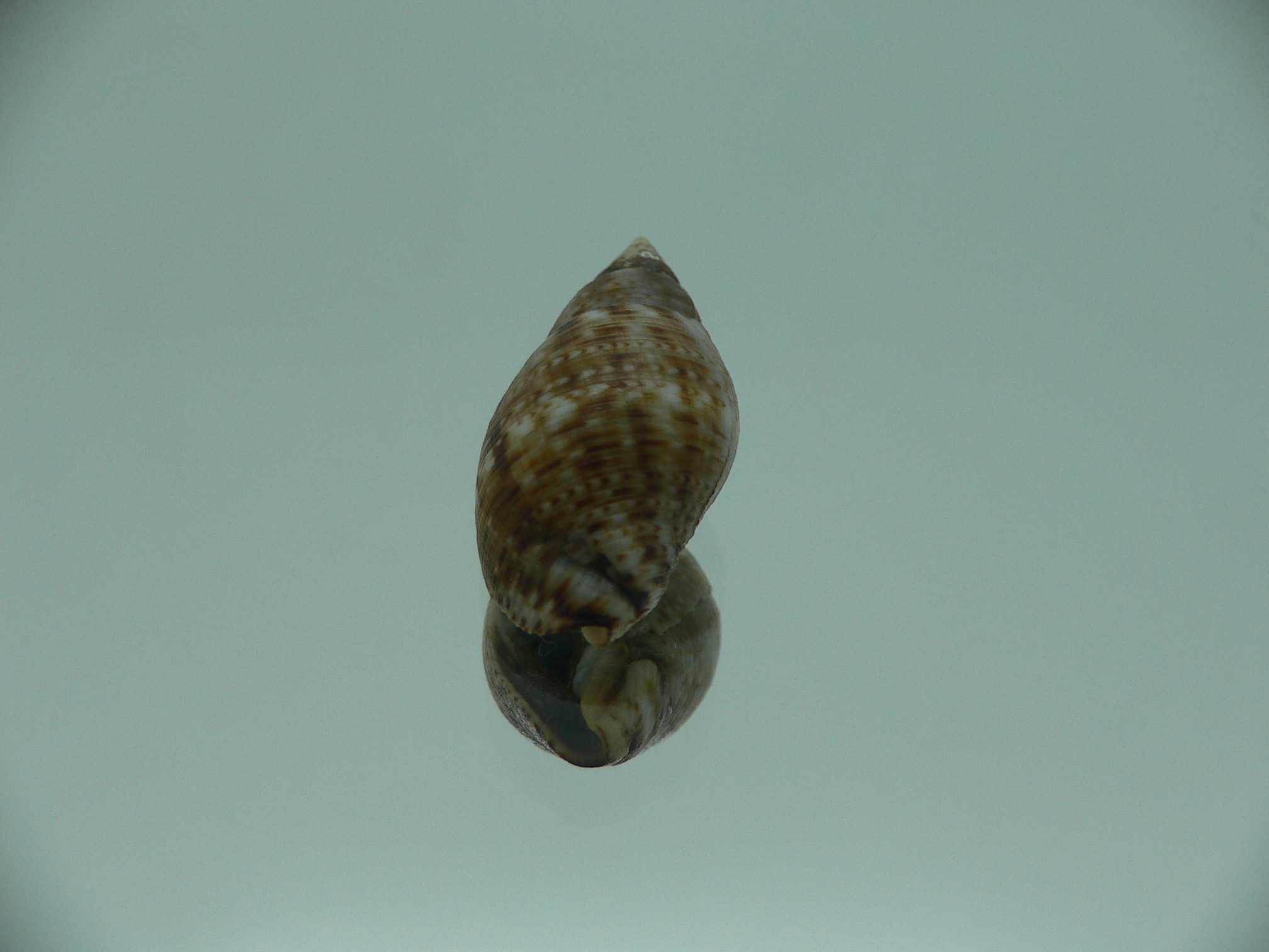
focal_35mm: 35
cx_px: 634
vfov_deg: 40.7
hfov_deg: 52.6
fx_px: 1283
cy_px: 476
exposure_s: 1/60
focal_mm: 4.6
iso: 80
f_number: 2.8
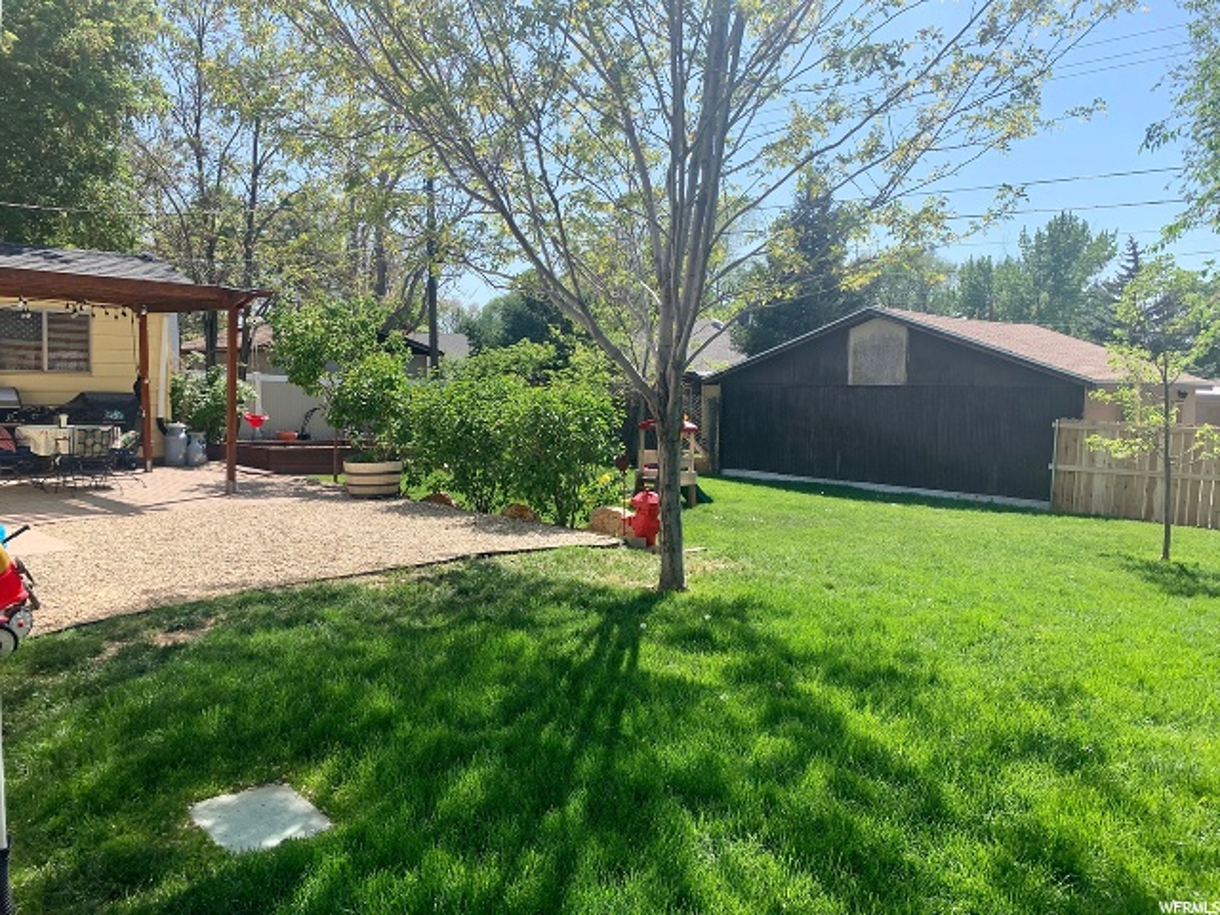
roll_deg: -0.3
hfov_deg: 67.3
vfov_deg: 53.1
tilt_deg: -5.1
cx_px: 610
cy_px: 458
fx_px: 916
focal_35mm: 26
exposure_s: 1/1368
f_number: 1.8
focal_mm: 4.25
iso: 25
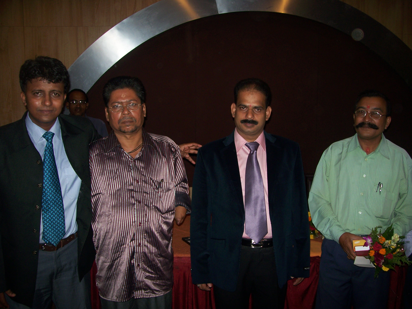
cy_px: 154
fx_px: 405
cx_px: 206
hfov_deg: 53.9
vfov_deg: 41.8
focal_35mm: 34
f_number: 2.7
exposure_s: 1/60
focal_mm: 5.6
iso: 80
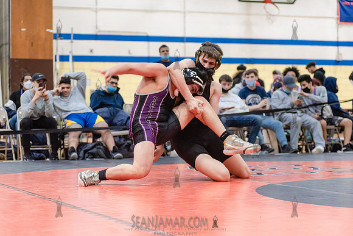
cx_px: 164
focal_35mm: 85
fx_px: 838
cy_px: 126
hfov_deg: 23.8
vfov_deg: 16.0
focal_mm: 80
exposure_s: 1/320
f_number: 3.5
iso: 4000
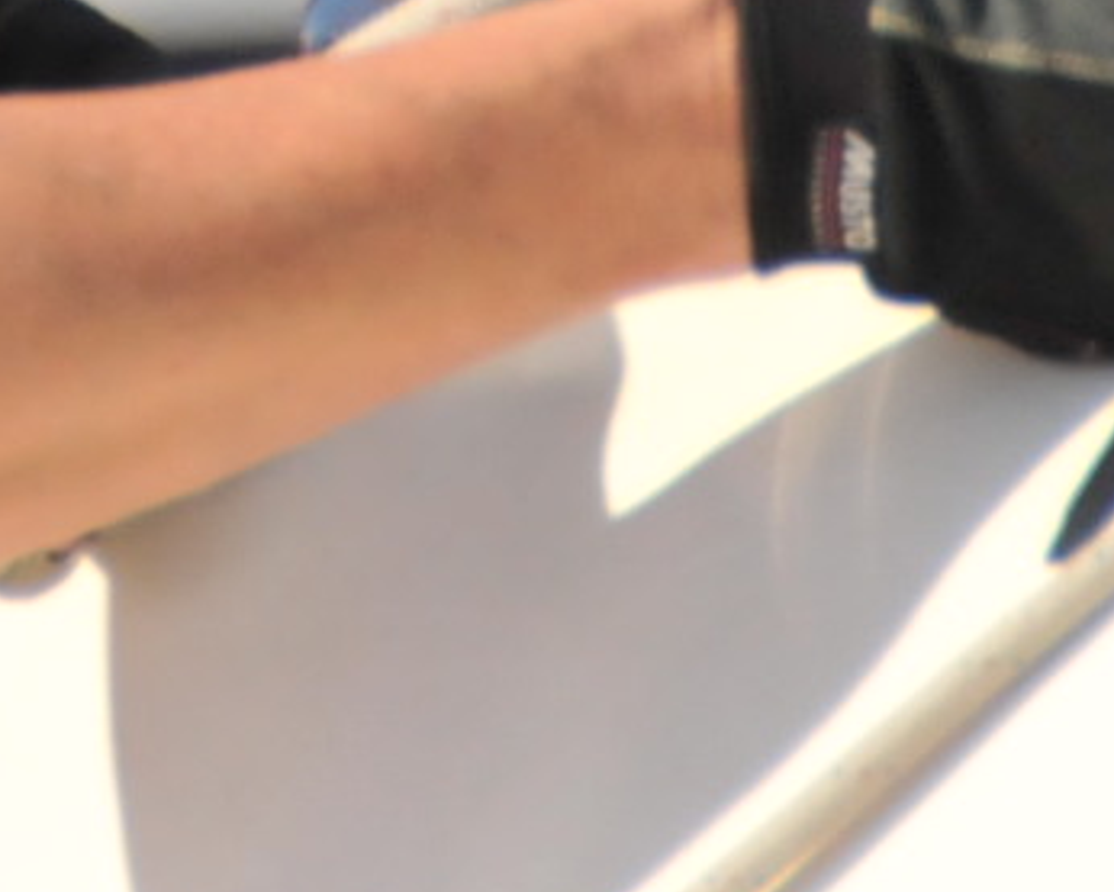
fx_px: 57417
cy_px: -1307
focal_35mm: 1741
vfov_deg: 0.9
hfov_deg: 1.1
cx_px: -270
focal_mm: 200
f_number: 6.3
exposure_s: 1/3200
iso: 800
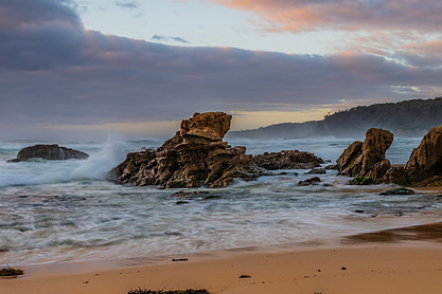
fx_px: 663
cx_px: 231
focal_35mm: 54
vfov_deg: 25.1
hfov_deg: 36.9
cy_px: 138
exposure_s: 1/2
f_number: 8
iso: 100
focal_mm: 38
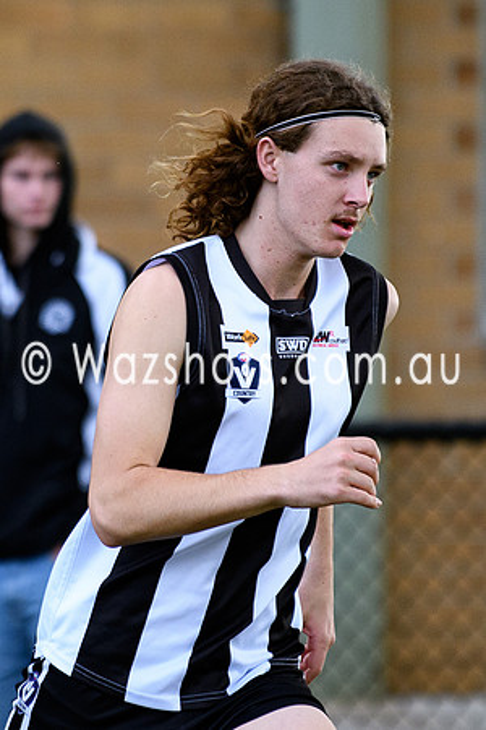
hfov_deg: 2.1
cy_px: 272
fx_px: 13479
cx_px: 167
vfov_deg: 3.1
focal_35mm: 666
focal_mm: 200
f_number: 2.8
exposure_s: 1/2500
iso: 1000
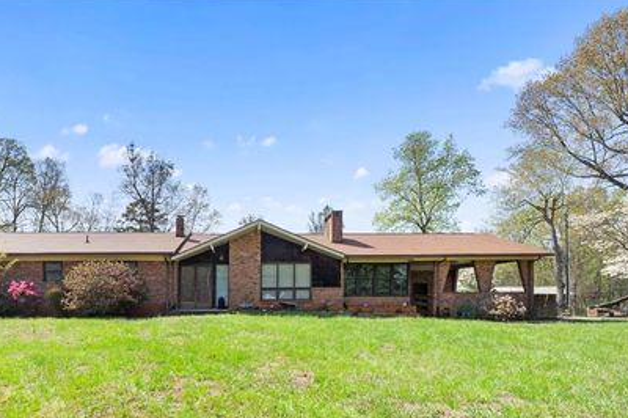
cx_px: 261
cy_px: 255
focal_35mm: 21
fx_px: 359
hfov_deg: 81.6
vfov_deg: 59.7
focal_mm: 11
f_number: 9
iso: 250
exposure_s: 1/125
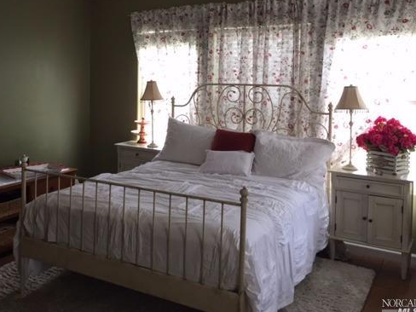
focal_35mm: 38
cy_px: 112
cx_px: 153
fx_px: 457
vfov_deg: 37.4
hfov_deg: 48.5
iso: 32
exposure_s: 1/30
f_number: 2.2
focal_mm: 4.15
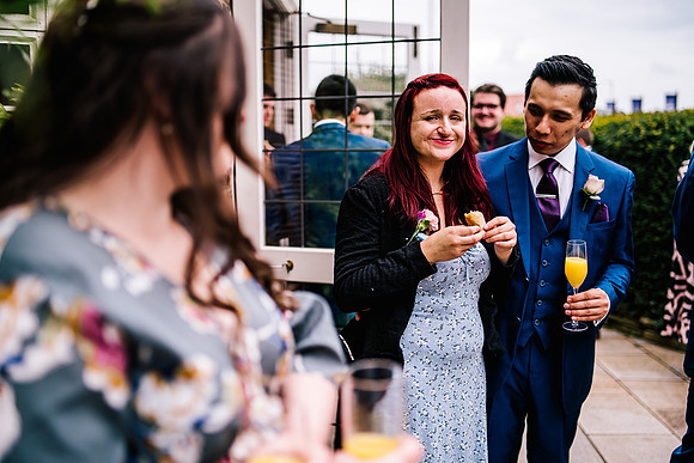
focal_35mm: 35
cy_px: 232
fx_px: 684
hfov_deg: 53.8
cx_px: 347
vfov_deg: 37.4
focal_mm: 35
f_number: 1.6
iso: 100
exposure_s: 1/1600
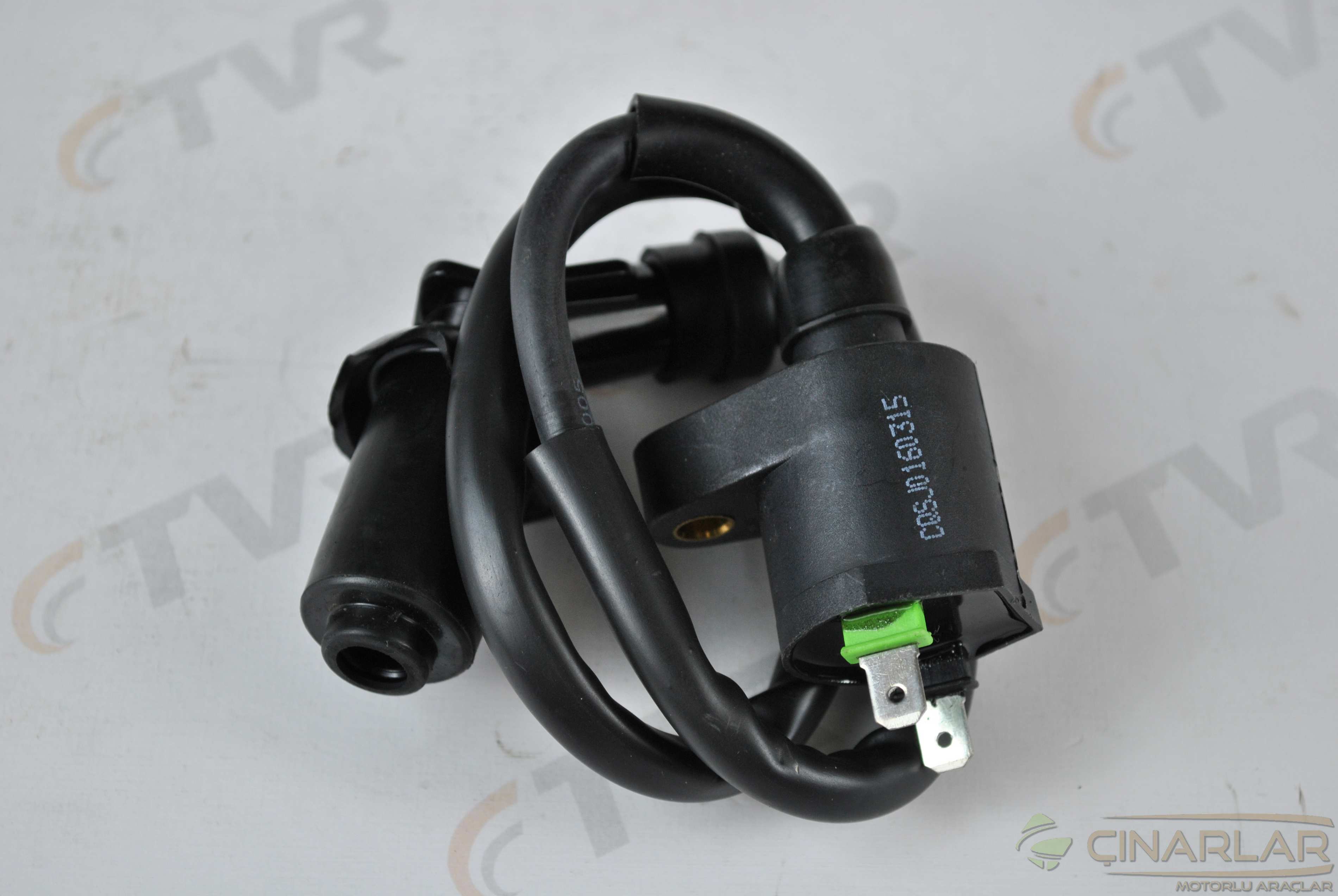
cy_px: 448
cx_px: 669
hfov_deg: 24.6
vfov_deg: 16.6
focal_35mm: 82
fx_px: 3070
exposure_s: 1/25
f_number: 6.3
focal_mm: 55
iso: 200
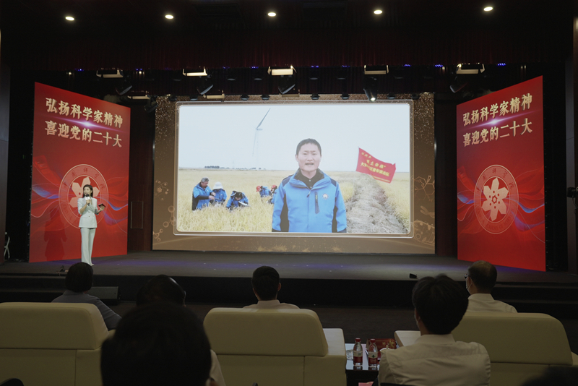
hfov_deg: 58.7
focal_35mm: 32
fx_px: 514
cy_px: 193
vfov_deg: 41.1
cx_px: 289
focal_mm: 32
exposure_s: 1/100
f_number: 4
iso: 400
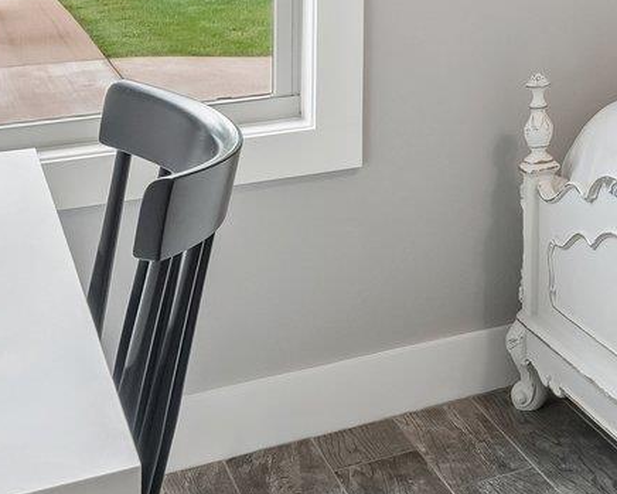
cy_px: -189
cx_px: 935
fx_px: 1370
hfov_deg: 21.2
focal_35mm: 75
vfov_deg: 18.6
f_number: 11
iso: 800
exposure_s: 1/15
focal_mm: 17
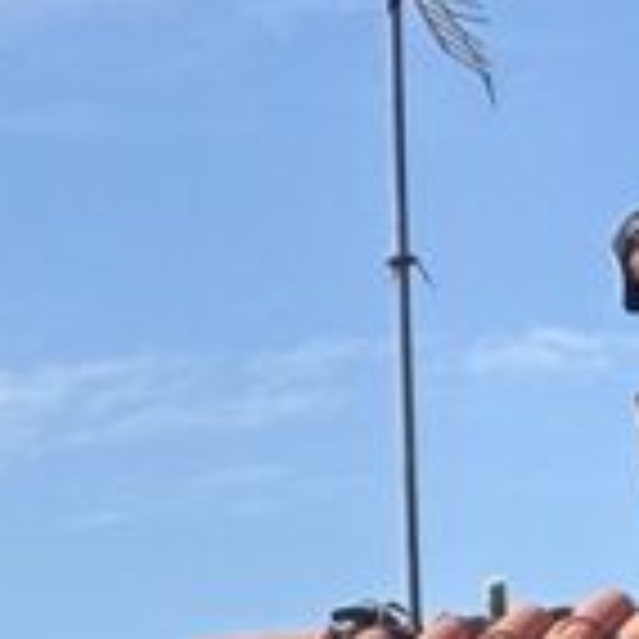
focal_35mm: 306
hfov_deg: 5.5
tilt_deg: +7.1
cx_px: -819
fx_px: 6391
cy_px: 1220
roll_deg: -0.6
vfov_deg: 5.6
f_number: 1.78
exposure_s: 1/3058
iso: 64
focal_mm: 6.86
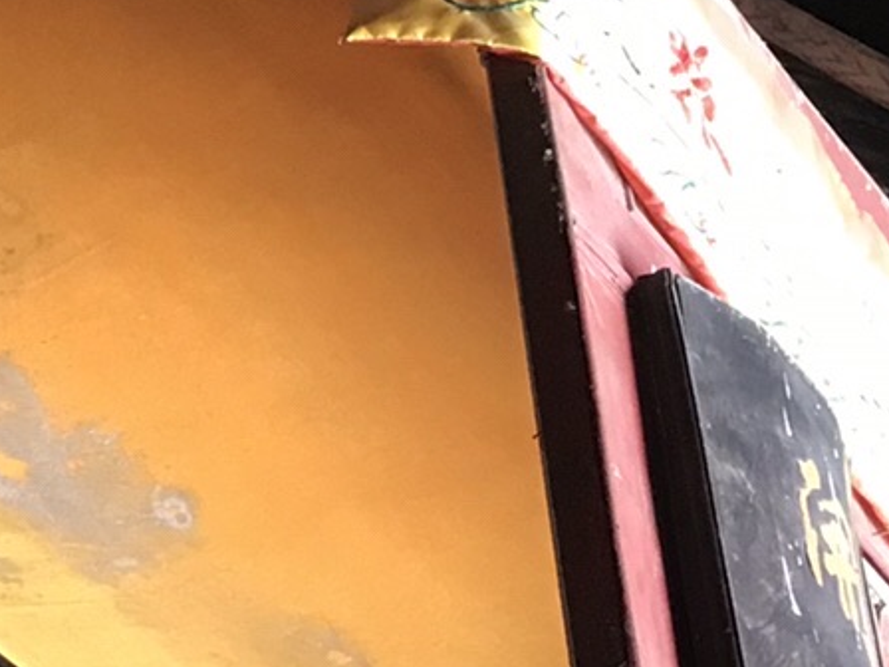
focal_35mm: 125
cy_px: -97
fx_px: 3210
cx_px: -125
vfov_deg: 11.7
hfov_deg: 15.3
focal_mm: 3.99
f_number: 1.8
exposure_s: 1/17
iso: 64
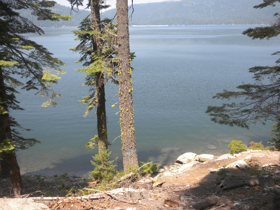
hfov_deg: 50.2
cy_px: 105
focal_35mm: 37
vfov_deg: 38.6
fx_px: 299
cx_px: 140
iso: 64
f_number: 3.5
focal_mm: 6.6
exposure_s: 1/324
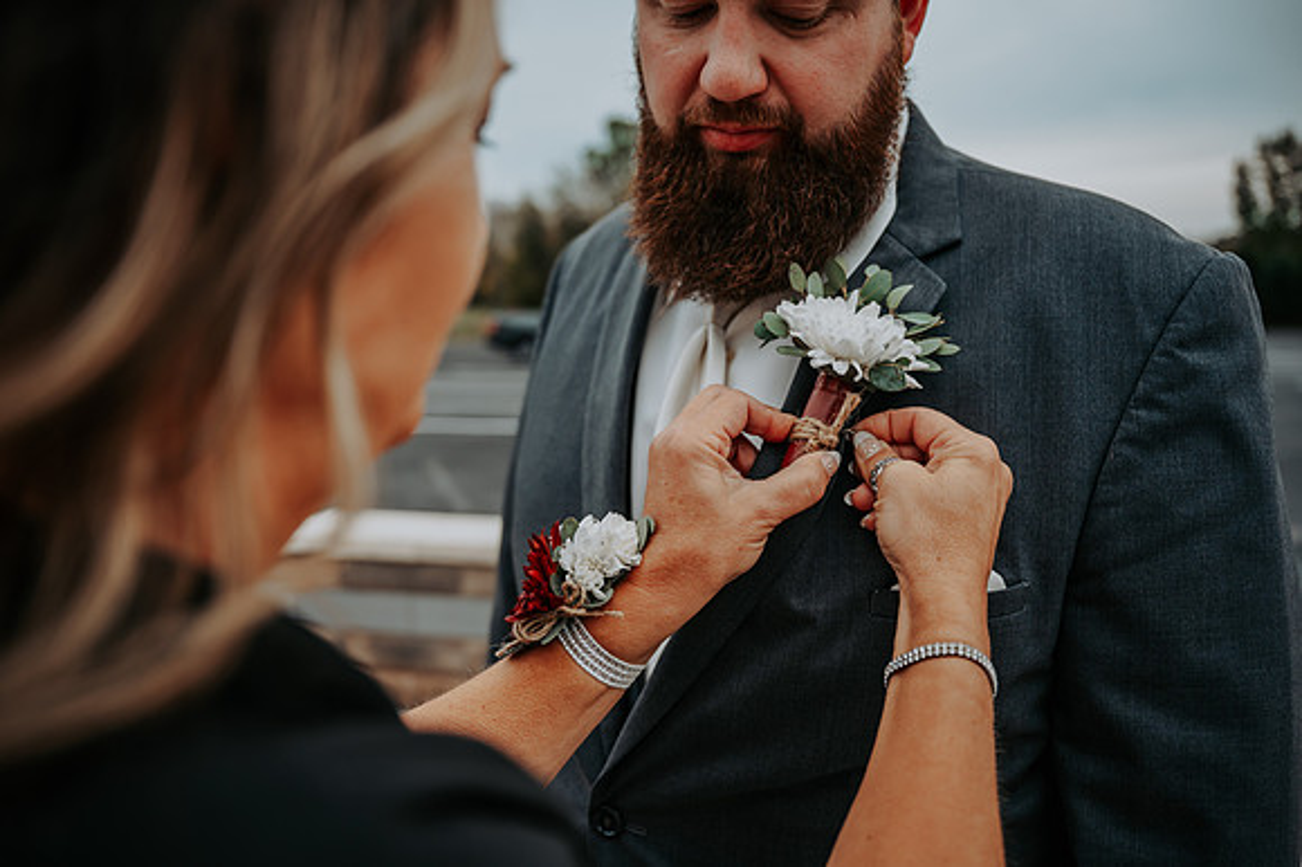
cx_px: 651
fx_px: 994
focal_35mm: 28
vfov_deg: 47.1
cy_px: 434
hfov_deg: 66.4
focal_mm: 27.5
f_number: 2.8
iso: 320
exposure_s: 1/1000
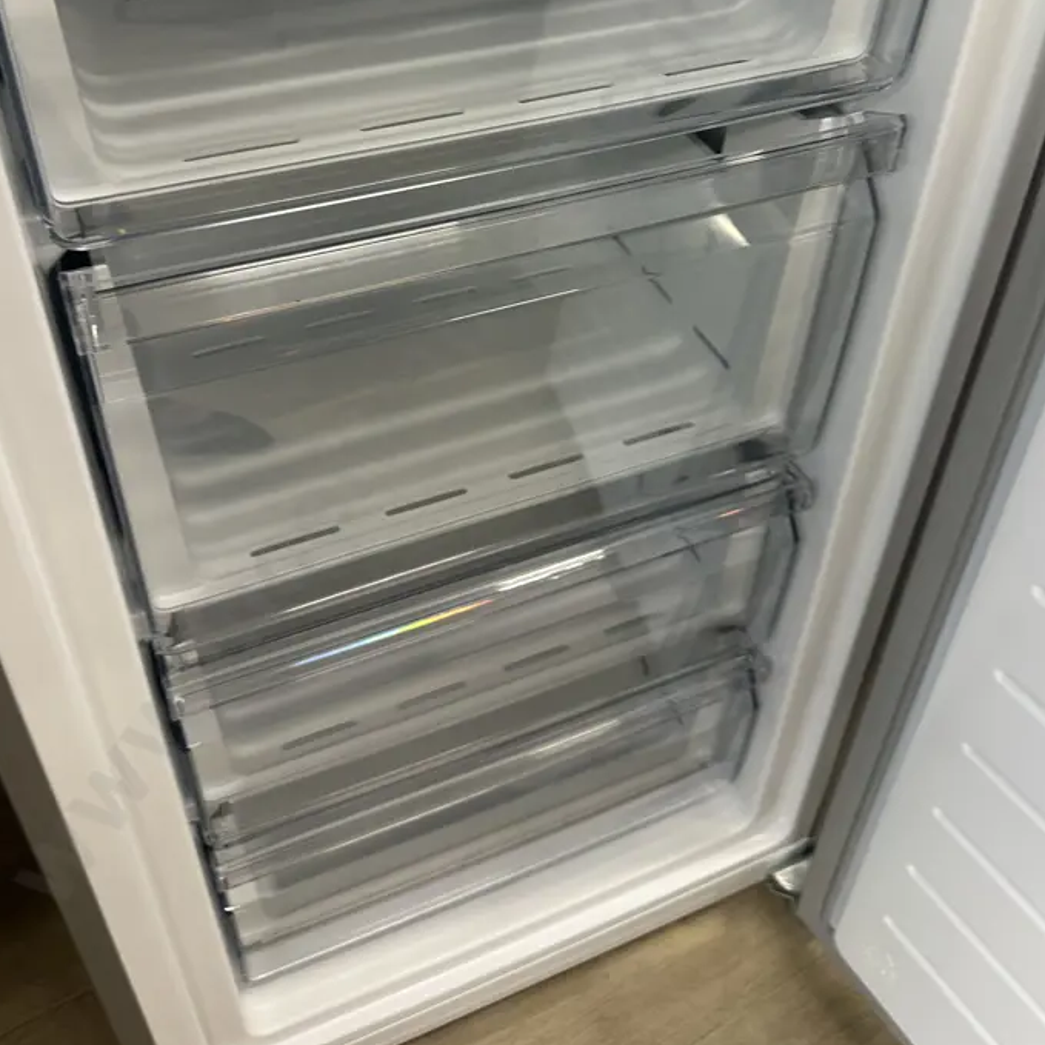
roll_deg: +0.2
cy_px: 268
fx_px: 1093
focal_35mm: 32
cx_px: 505
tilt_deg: -34.3
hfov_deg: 51.1
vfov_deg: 49.2
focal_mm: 6.86
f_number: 1.78
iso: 125
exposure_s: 1/50
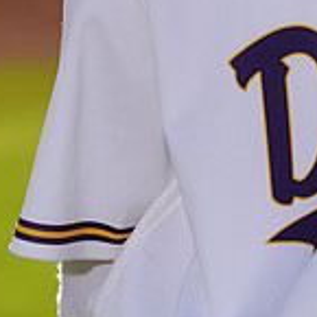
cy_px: -184
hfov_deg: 1.8
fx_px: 9946
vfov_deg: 1.8
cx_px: 357
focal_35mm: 960
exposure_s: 1/250
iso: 100
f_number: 9
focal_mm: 282
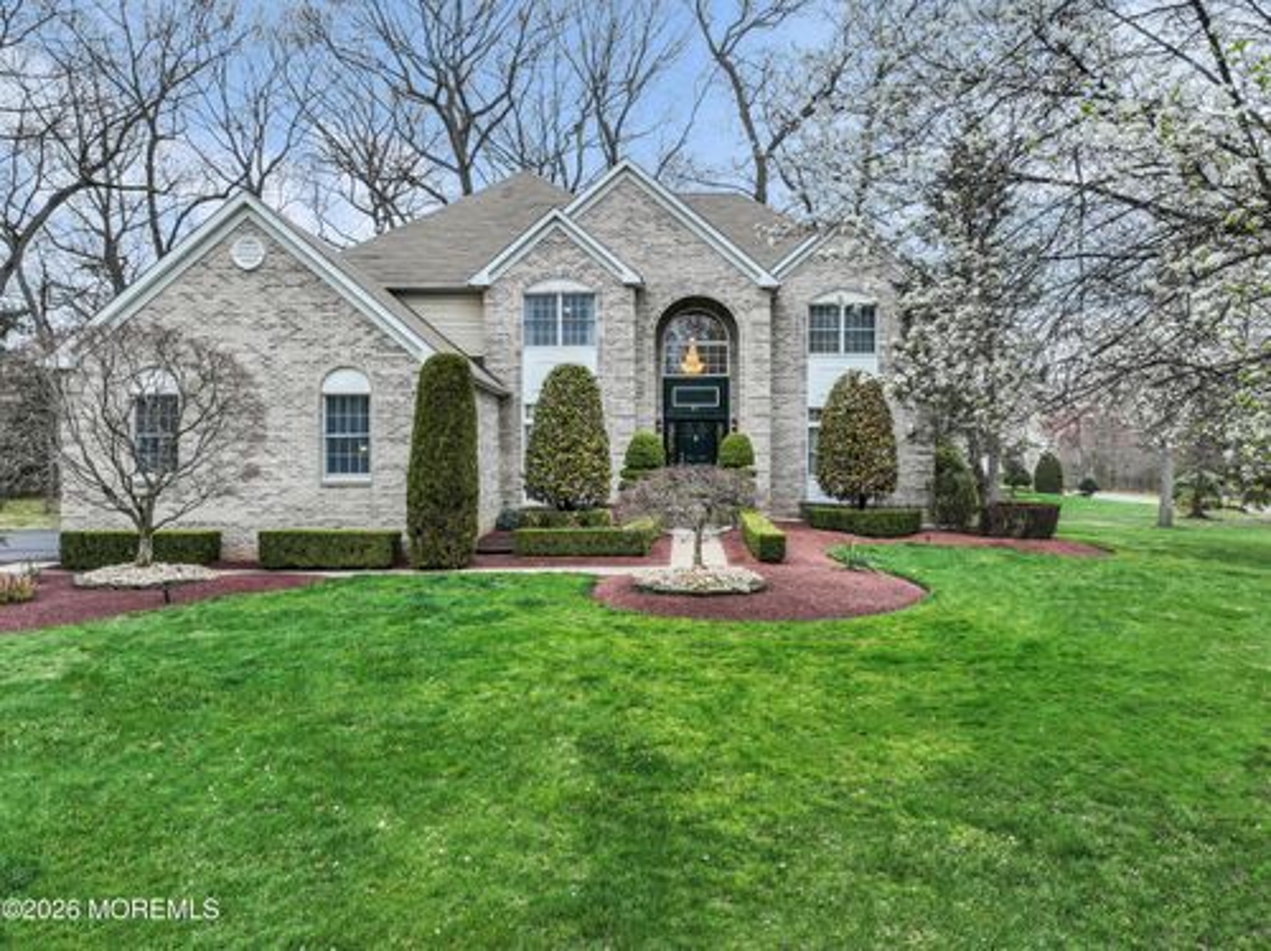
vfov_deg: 56.7
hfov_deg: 71.6
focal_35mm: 24
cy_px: 476
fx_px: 880
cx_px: 636
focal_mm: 12.29
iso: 160
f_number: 2.8
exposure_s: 1/800
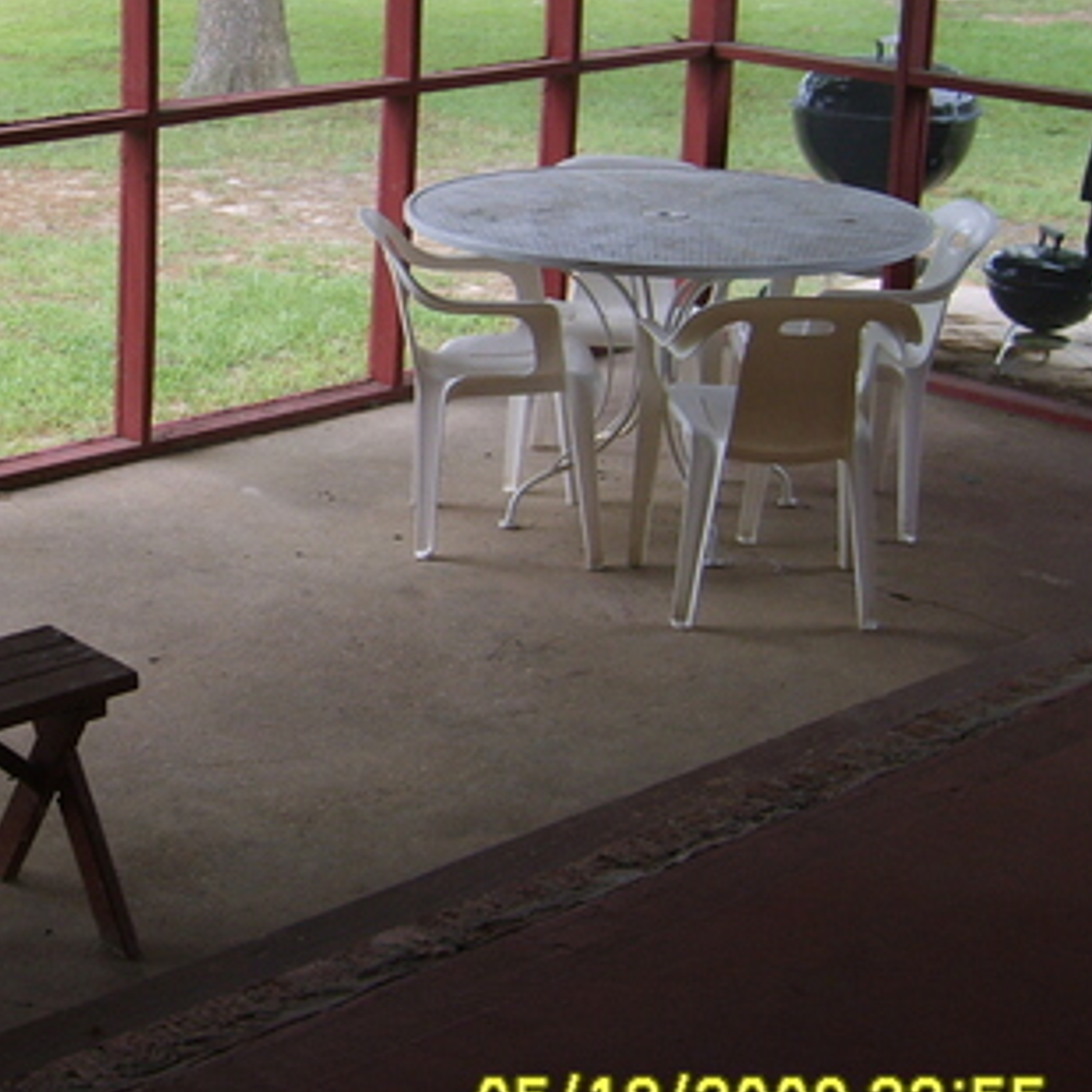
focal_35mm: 64
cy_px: 357
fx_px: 2284
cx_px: 7
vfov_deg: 26.7
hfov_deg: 25.6
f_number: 2.8
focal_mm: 5.8
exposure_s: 1/90
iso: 50
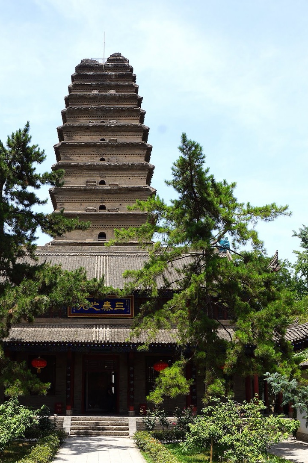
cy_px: 265
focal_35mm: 45
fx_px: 579
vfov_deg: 43.5
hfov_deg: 29.6
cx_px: 100
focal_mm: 20
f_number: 13
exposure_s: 1/125
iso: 100
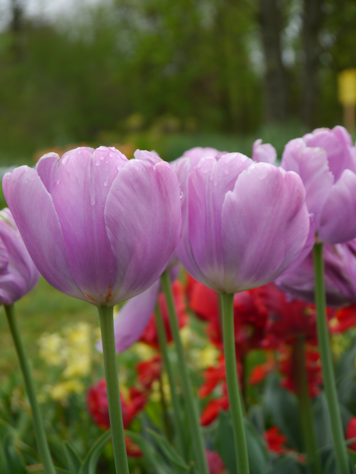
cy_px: 237
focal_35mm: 74
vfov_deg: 26.3
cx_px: 178
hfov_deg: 19.9
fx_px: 1014
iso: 160
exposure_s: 1/100
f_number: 5.4
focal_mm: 37
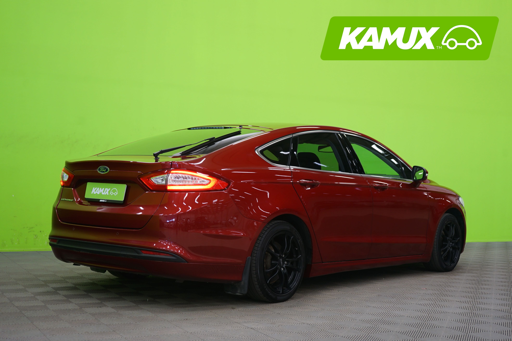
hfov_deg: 39.6
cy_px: 170
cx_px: 256
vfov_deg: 27.0
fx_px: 711
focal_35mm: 50
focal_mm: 50
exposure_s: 1/8
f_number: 4.5
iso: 400
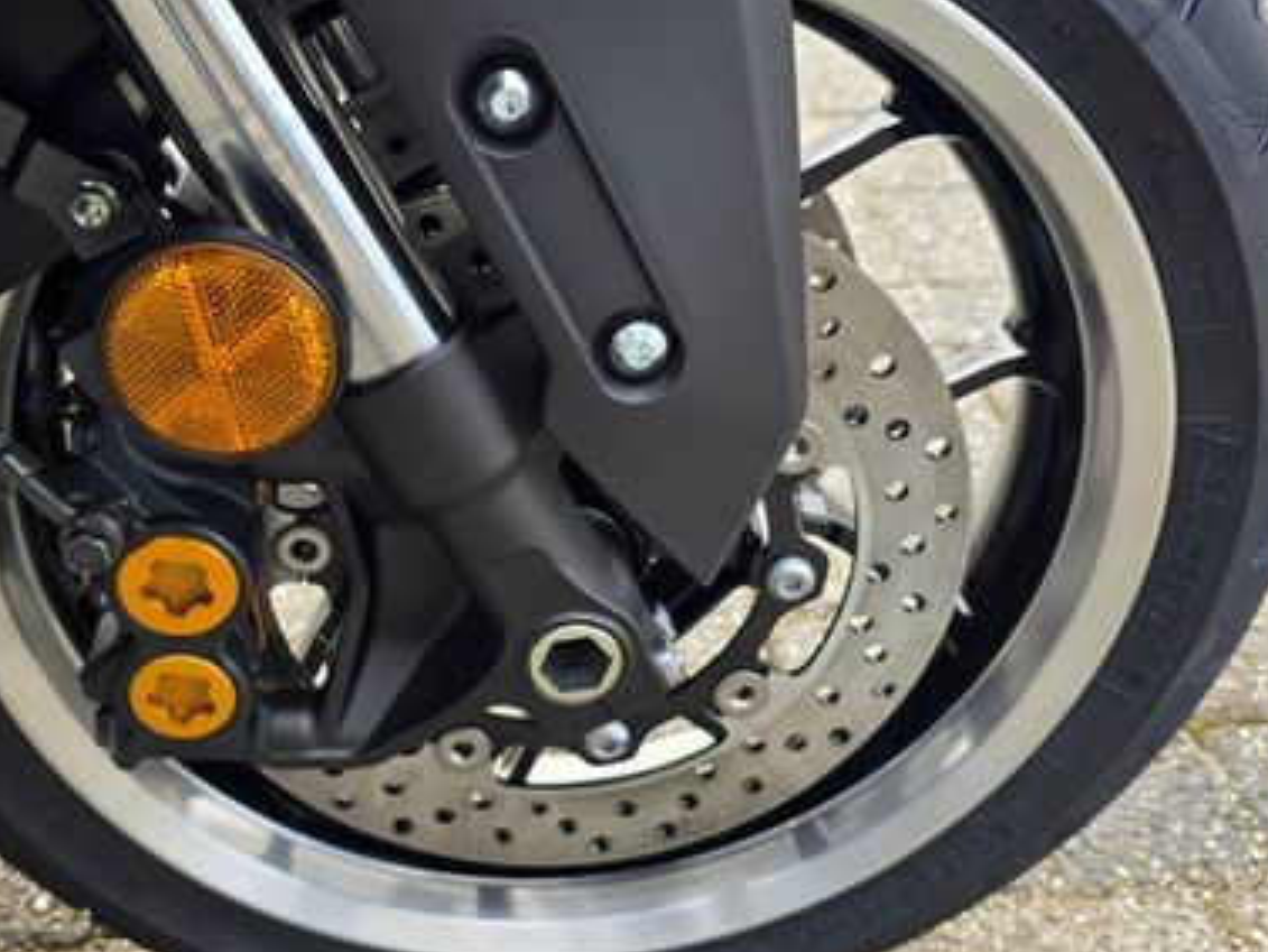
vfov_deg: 36.8
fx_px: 1429
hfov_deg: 47.6
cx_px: 505
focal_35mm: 39
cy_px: 424
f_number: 1.7
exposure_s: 1/180
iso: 32
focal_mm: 6.3
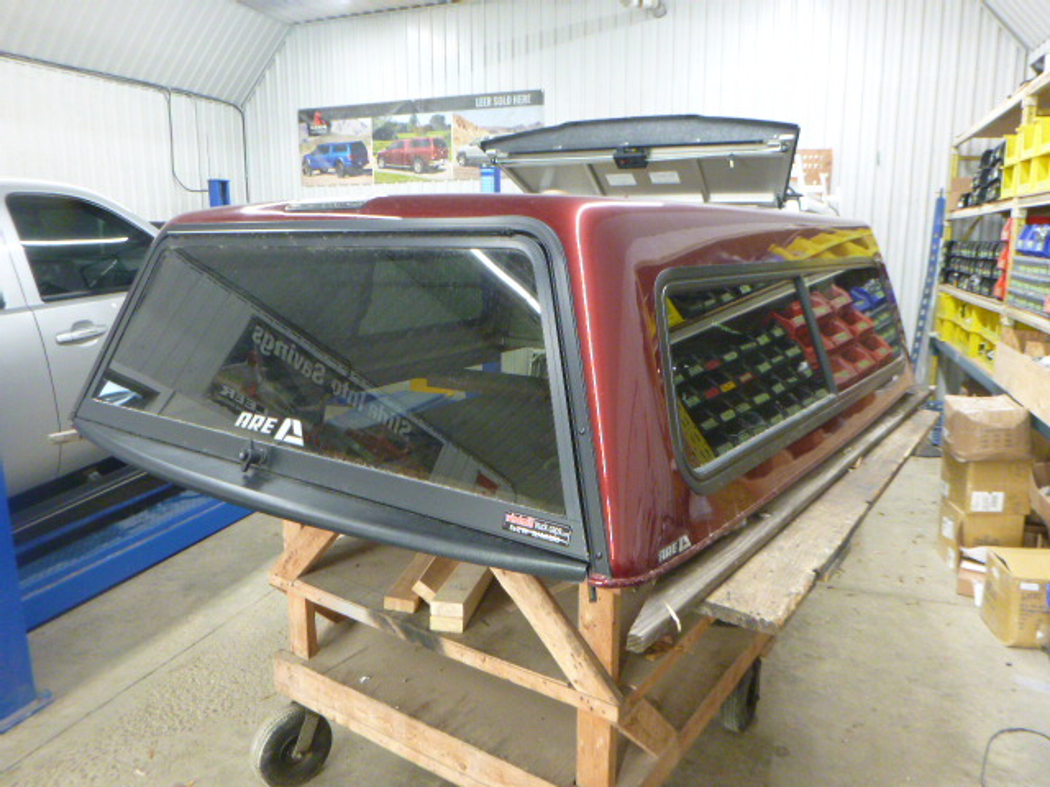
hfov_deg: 69.4
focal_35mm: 25
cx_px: 525
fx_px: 758
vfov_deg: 54.9
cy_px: 394
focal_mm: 4.5
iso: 400
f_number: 3.9
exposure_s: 1/13
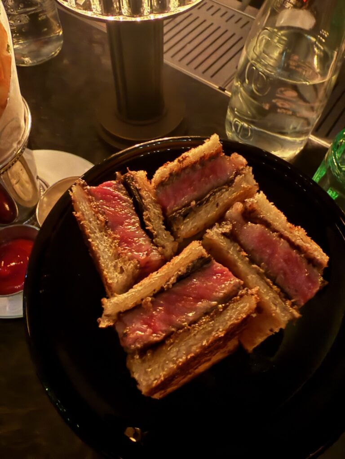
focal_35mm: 26
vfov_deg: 67.3
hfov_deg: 53.1
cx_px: 172
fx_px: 346
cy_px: 230
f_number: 2.2
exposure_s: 1/5
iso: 640
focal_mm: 2.22
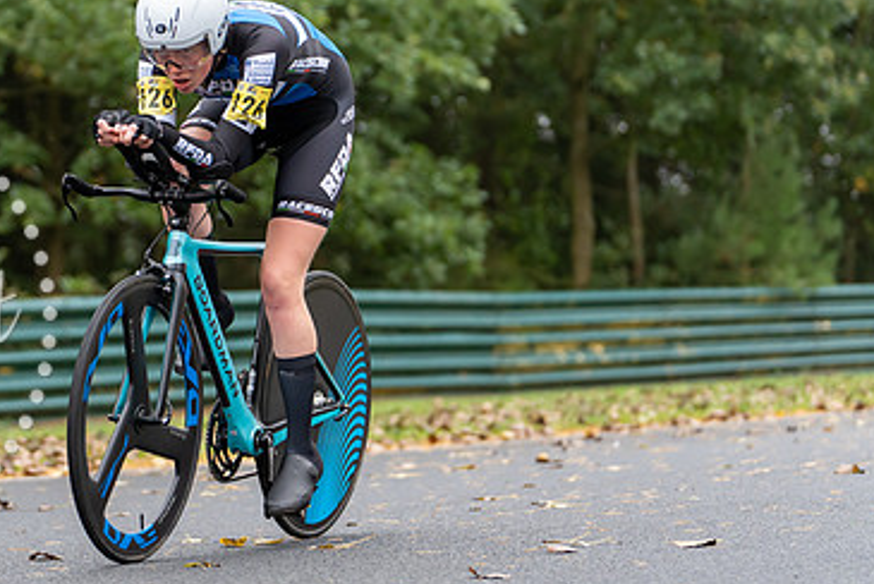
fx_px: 4130
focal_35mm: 170
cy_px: 195
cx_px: 204
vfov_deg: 8.1
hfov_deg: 12.0
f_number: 2.8
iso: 1600
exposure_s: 1/1250
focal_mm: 107
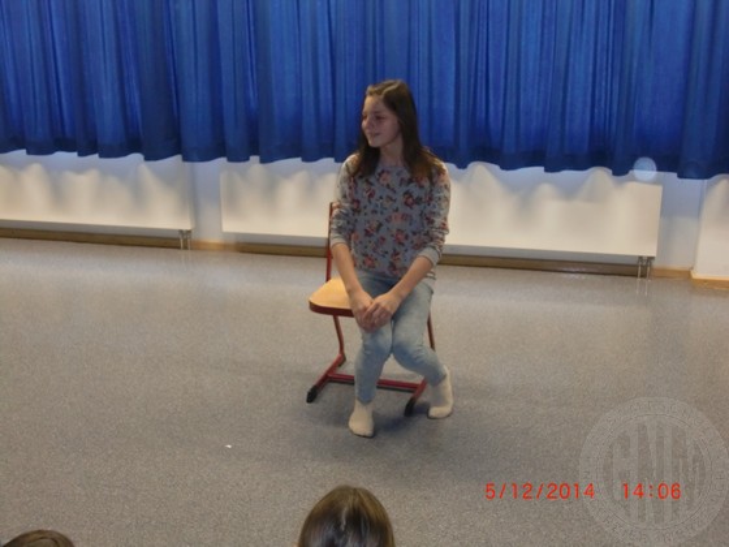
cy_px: 274
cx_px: 364
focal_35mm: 43
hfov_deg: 43.9
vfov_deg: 33.6
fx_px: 906
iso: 400
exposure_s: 1/30
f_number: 3.1
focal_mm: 7.6
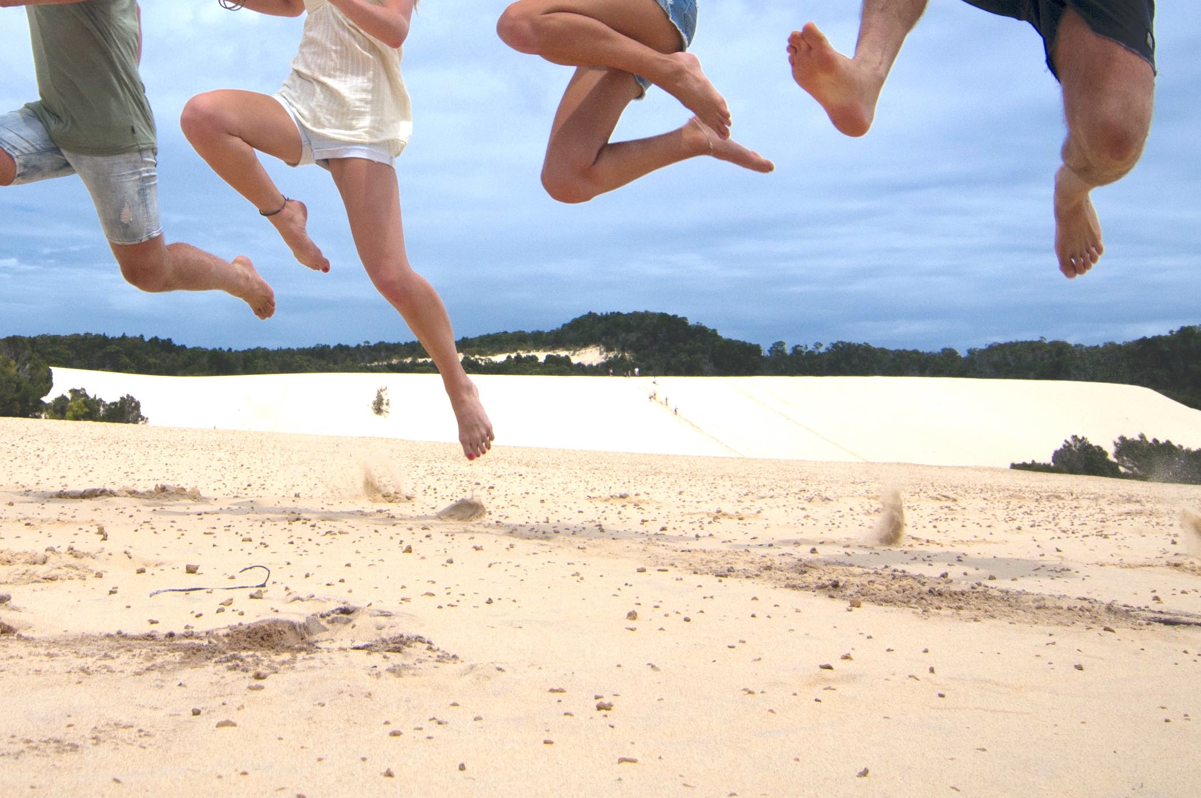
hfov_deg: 50.7
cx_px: 375
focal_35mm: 37
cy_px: 113
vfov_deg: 34.3
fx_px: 1233
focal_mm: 12
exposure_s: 1/800
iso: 320
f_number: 8
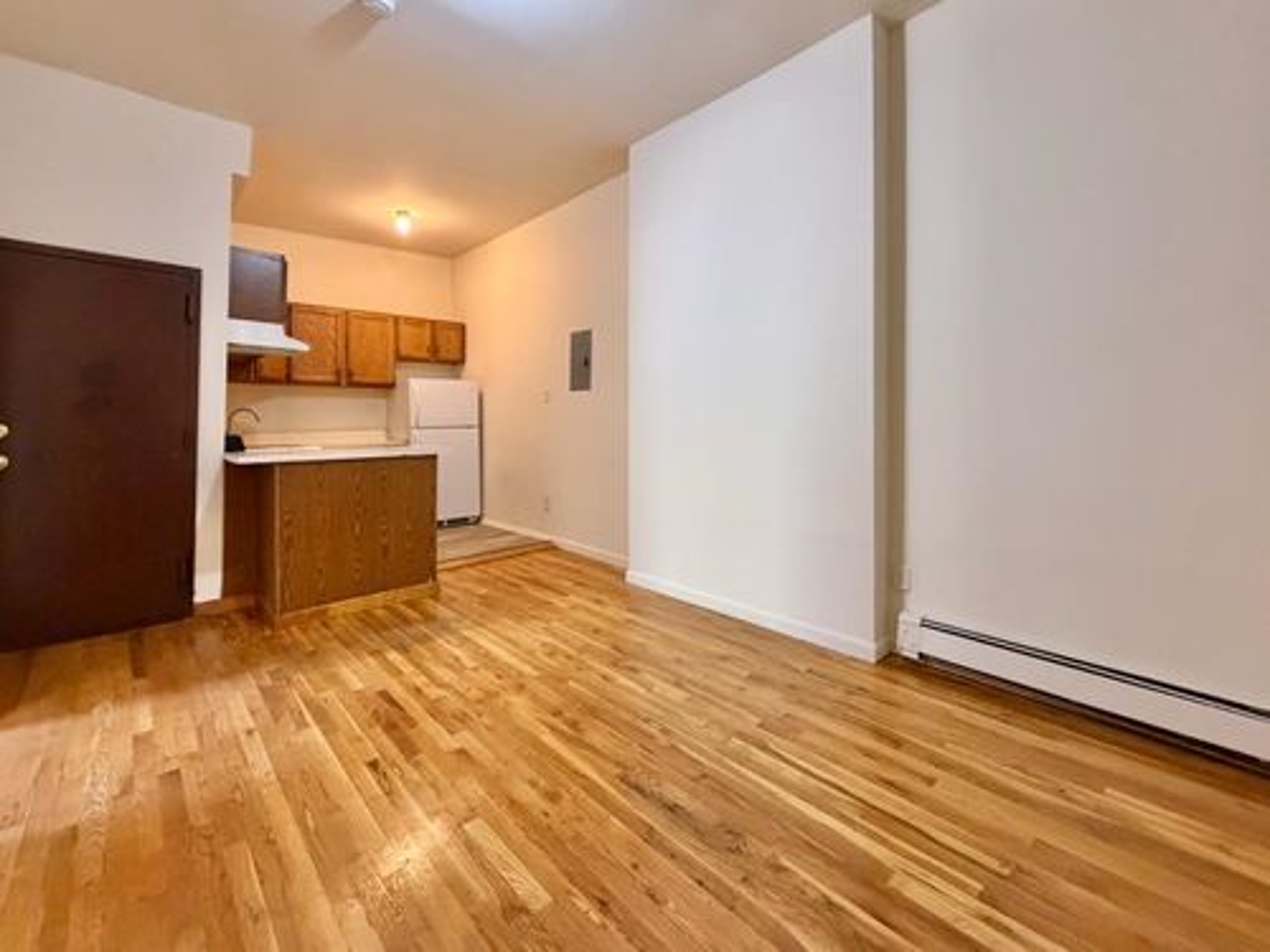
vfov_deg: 85.7
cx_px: 635
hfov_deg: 102.1
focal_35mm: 14
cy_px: 476
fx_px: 514
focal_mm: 2.22
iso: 640
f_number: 2.2
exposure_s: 1/60
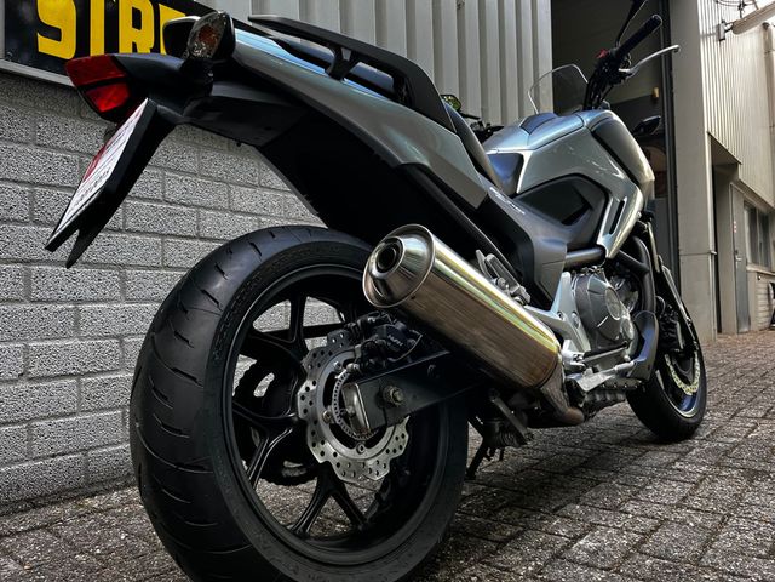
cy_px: 291
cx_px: 388
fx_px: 582
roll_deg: +1.5
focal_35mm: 26
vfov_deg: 53.1
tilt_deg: +1.5
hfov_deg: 67.3
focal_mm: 5.1
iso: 64
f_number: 1.6
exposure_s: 1/122
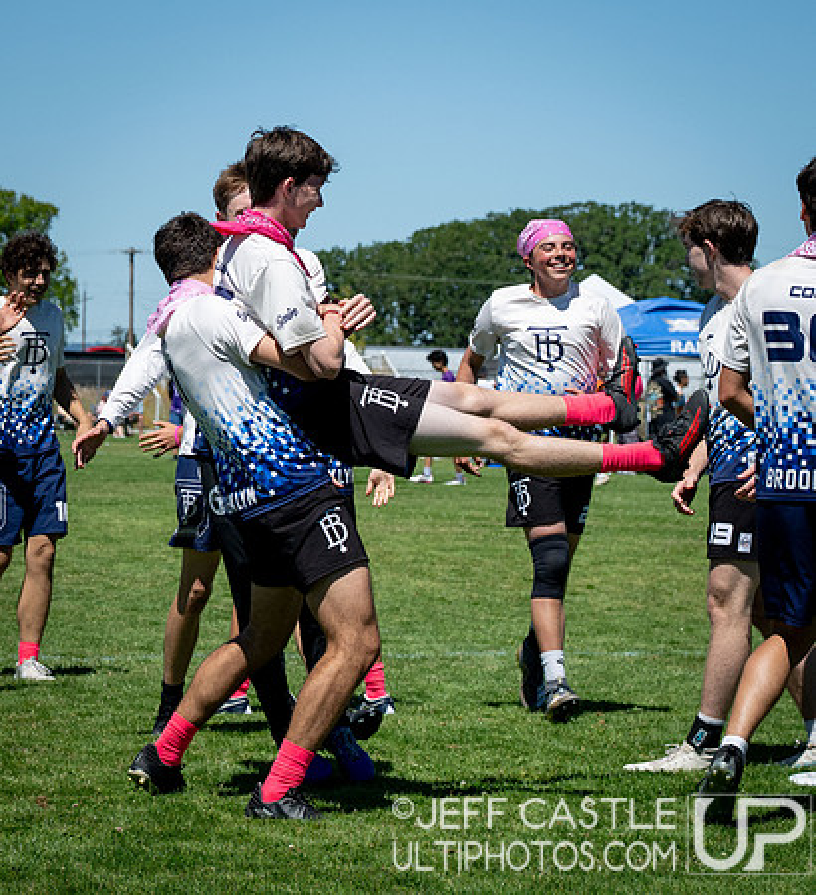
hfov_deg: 10.3
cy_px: 277
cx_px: 100
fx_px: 4514
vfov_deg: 11.3
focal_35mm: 161
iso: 220
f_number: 5.6
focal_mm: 70
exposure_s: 1/2000
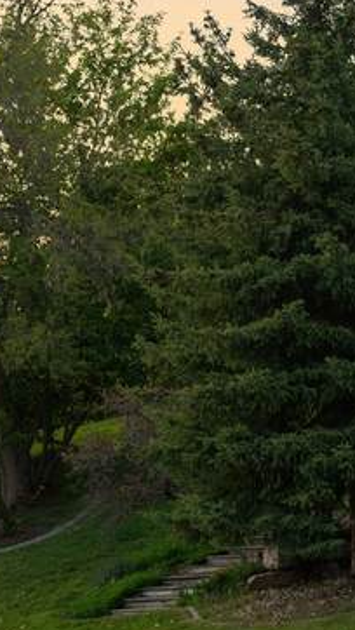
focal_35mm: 111
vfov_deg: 19.2
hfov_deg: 9.1
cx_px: 1006
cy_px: 200
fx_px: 1855
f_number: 7.1
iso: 250
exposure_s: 1/1.67
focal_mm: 30
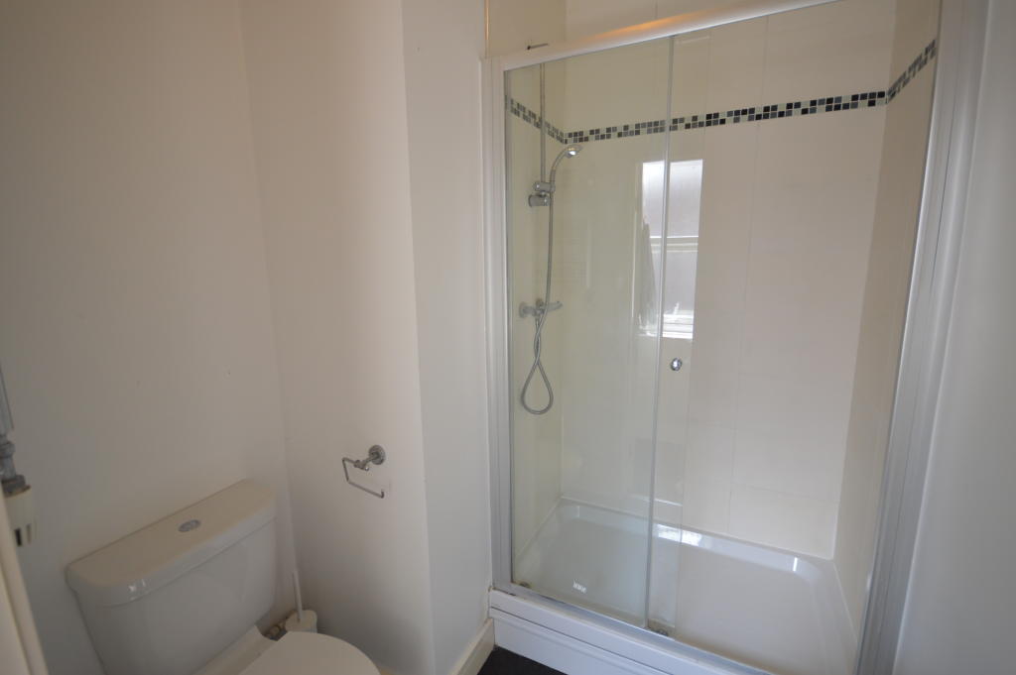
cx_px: 508
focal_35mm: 15
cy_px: 338
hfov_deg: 100.4
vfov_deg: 77.2
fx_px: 423
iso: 400
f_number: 4.5
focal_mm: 10
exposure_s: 1/80
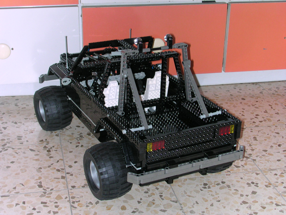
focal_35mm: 64
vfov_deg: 22.9
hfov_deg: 30.3
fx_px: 529
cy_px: 108
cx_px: 143
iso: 100
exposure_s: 1/60
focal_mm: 9.7
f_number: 3.5
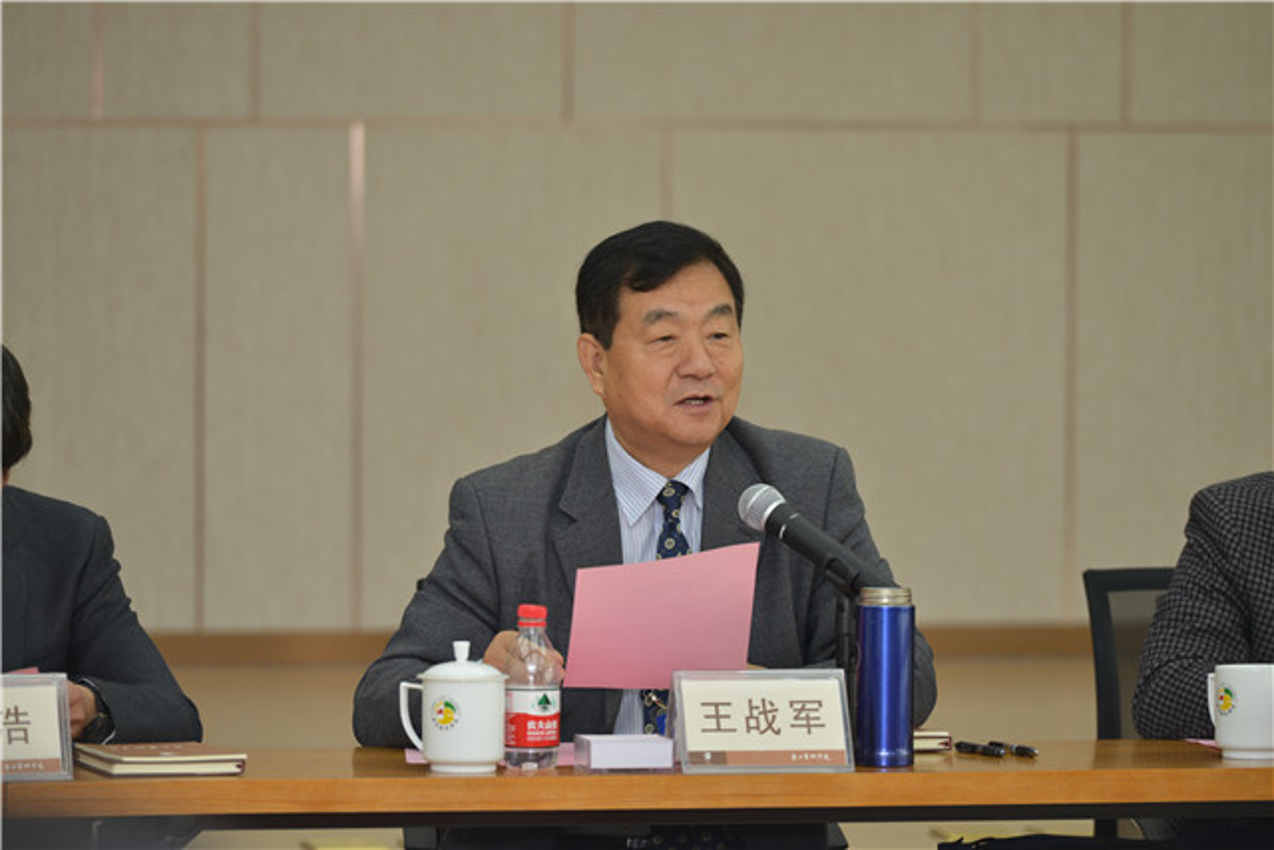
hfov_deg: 10.3
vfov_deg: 6.9
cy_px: 425
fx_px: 7079
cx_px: 637
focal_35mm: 200
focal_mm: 200
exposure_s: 1/125
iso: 400
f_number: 4
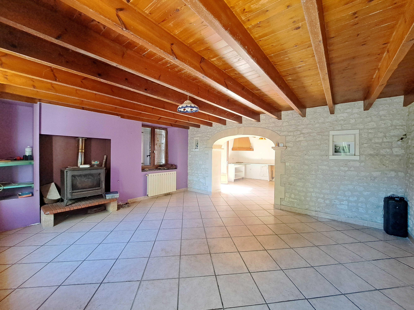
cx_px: 207
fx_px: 155
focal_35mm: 13
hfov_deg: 106.2
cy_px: 155
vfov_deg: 89.9
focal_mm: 1.74
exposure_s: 1/50
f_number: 2.2
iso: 160
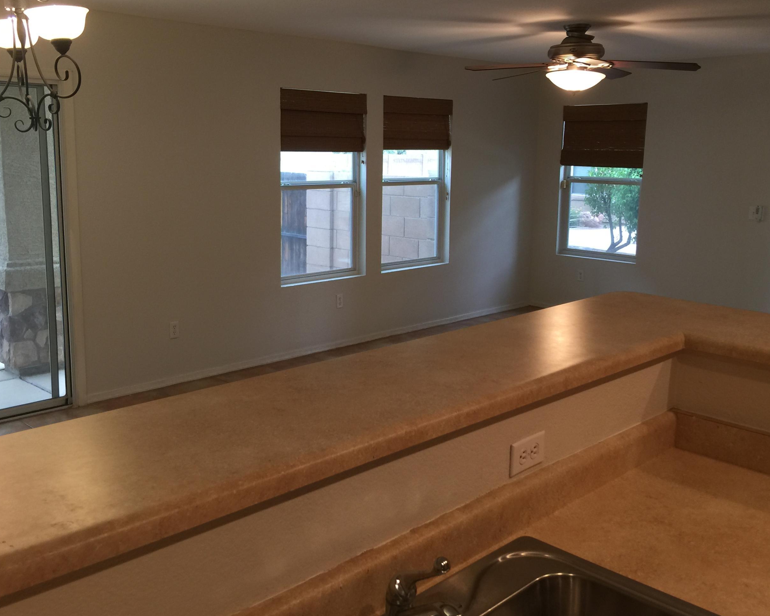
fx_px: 798
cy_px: 279
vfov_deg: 42.2
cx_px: 396
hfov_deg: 51.5
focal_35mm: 35
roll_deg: -1.3
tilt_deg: -10.7
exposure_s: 1/15
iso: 32
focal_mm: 4.15
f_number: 2.2
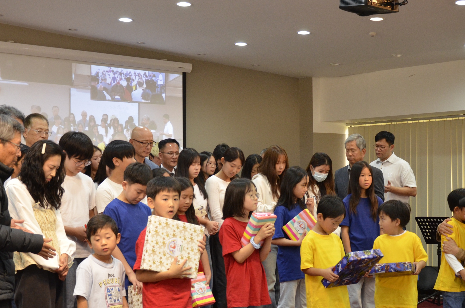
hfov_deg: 30.1
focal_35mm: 67
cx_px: 262
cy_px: 206
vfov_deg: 20.2
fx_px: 864
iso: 1250
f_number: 5
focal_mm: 32
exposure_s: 1/80
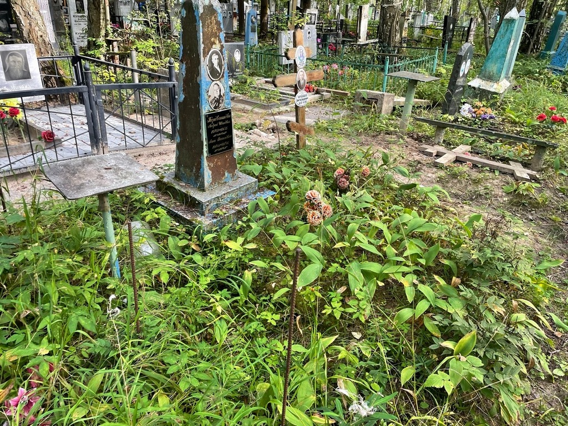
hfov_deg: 67.3
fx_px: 427
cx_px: 284
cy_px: 213
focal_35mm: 26
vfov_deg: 53.1
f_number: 1.6
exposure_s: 1/121
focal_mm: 4.2
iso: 64
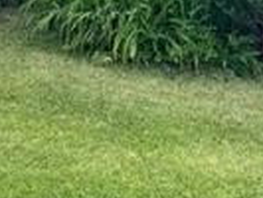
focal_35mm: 125
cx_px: 89
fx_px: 951
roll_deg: -2.5
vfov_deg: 11.0
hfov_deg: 15.7
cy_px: -176
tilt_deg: -2.3
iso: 32
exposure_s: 1/1057
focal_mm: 5.1
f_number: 1.6
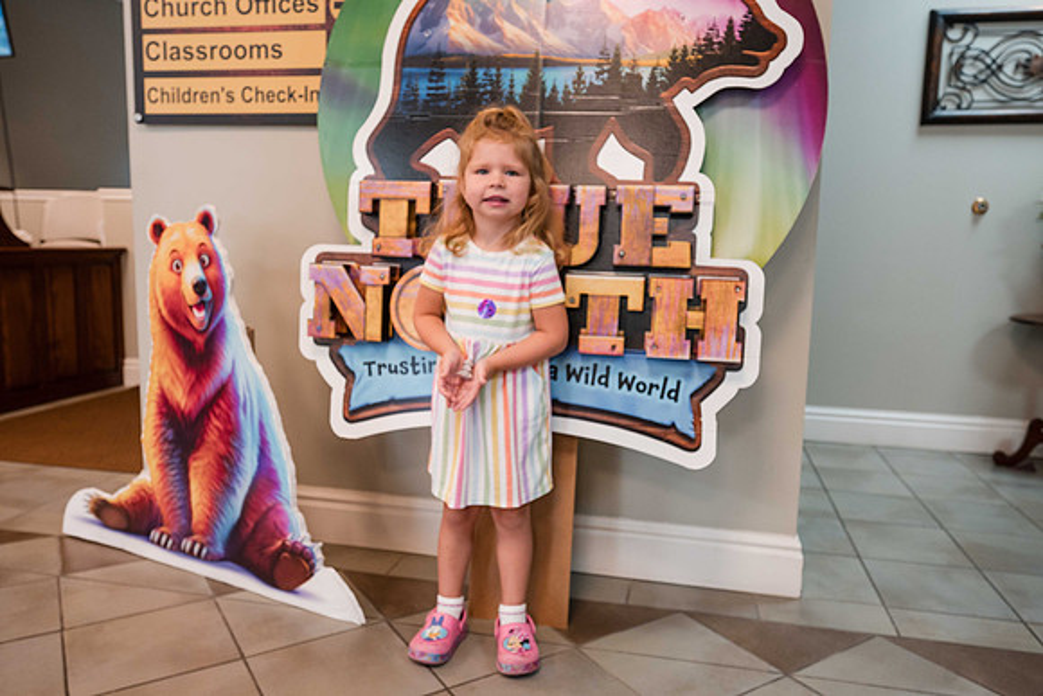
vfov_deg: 50.3
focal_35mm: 26
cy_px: 344
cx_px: 529
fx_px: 740
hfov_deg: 70.3
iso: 1250
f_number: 4
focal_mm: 23.5
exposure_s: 1/125
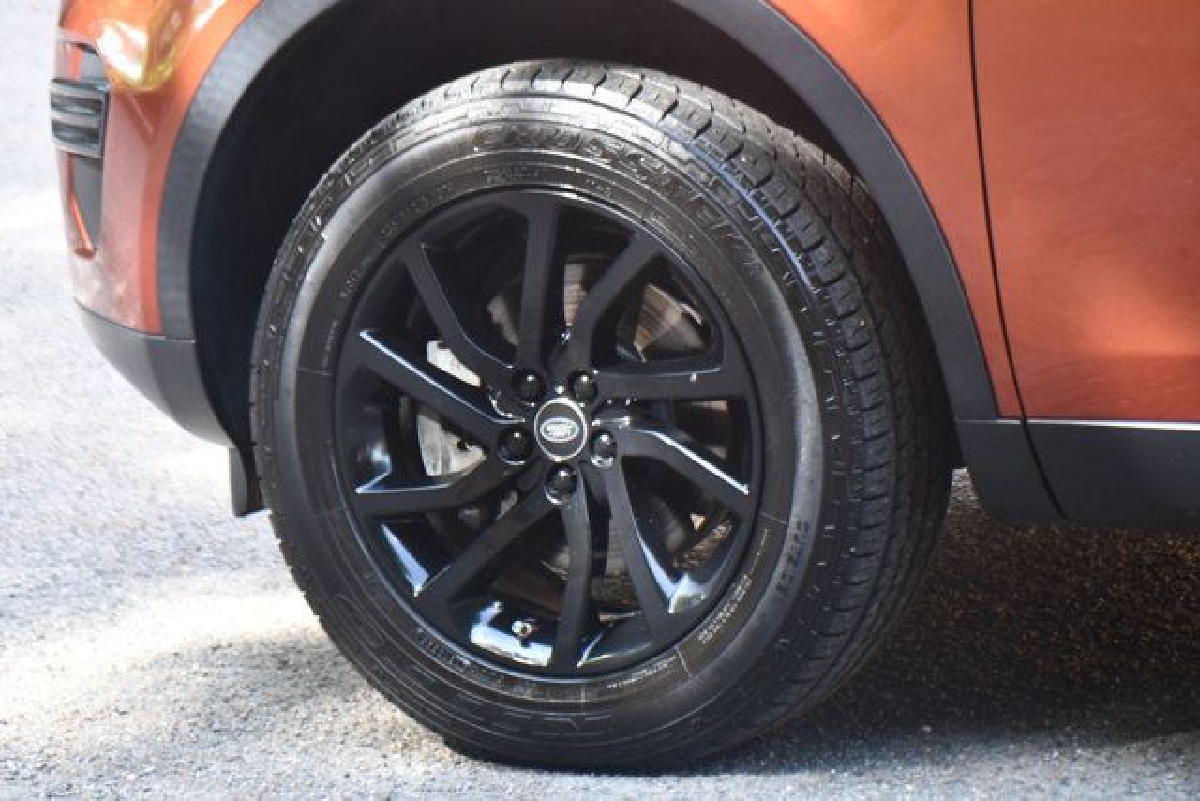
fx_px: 5101
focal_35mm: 153
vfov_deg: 9.0
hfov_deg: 13.4
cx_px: 600
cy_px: 400
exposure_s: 1/250
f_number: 4.8
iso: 800
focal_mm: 102
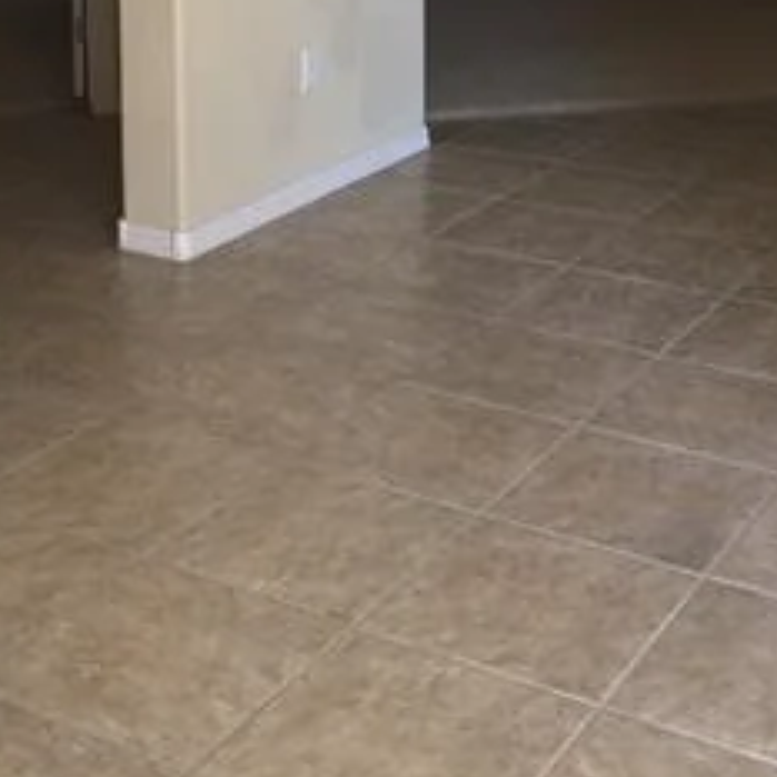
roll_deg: +1.2
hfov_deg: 26.1
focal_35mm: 66
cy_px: -130
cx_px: 397
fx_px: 1676
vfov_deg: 24.0
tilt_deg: -5.9
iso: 25
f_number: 2.2
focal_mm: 4.15
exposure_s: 1/30
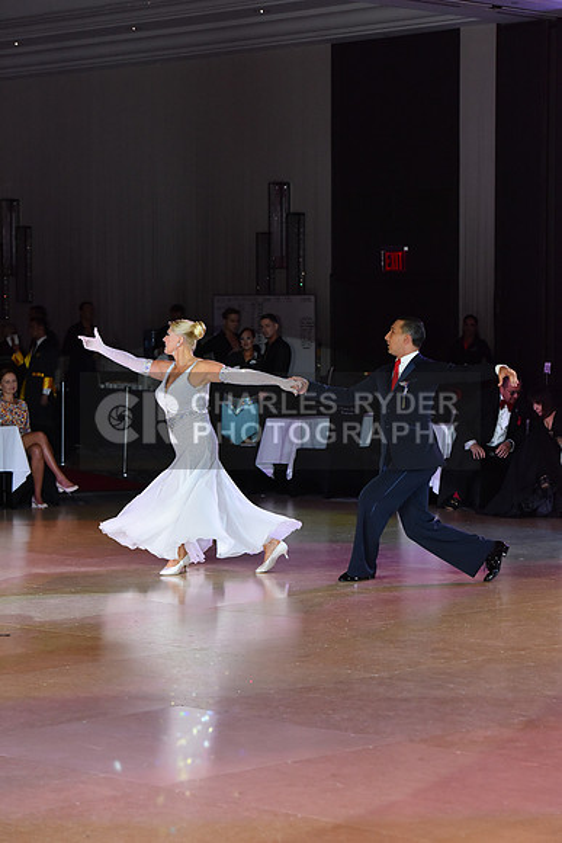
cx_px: 281
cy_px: 422
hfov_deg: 13.7
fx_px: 2340
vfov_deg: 20.4
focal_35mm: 100
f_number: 5
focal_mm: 100
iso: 2500
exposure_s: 1/400
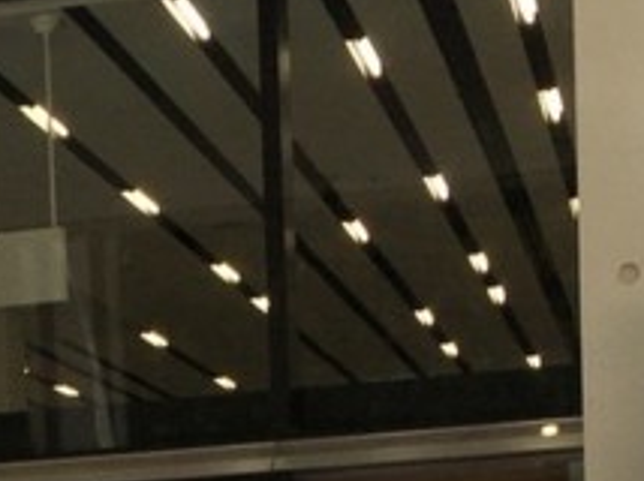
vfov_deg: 10.0
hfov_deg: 13.9
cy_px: 923
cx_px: -66
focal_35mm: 139
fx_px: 2583
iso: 25
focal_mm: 4.15
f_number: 2.2
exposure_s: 1/229
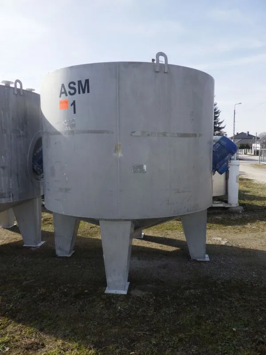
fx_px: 287
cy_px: 178
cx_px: 133
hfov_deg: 49.7
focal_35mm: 28
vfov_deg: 63.4
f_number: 4.2
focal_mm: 5
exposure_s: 1/800
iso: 250
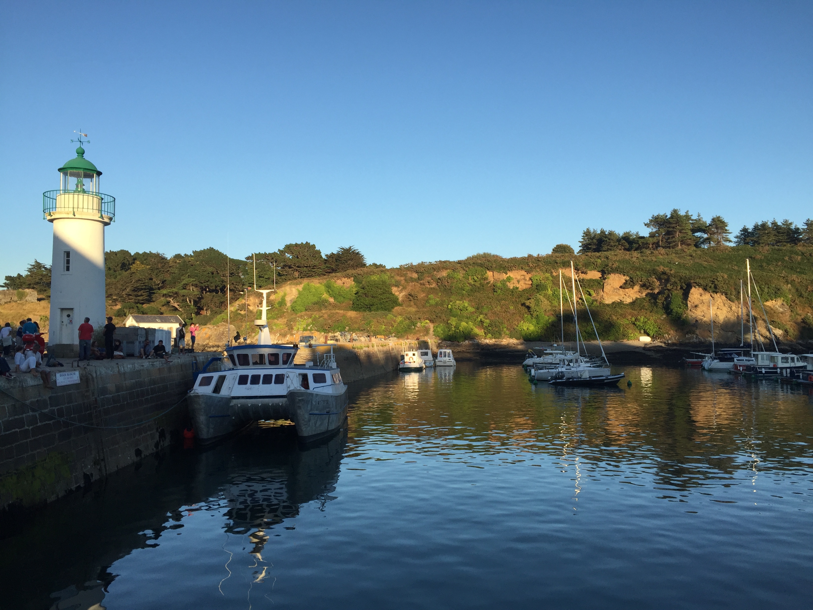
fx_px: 681
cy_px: 305
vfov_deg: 48.2
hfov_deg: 61.7
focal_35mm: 29
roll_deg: +0.8
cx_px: 406
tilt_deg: +2.7
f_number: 2.2
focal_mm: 4.15
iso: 32
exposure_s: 1/920
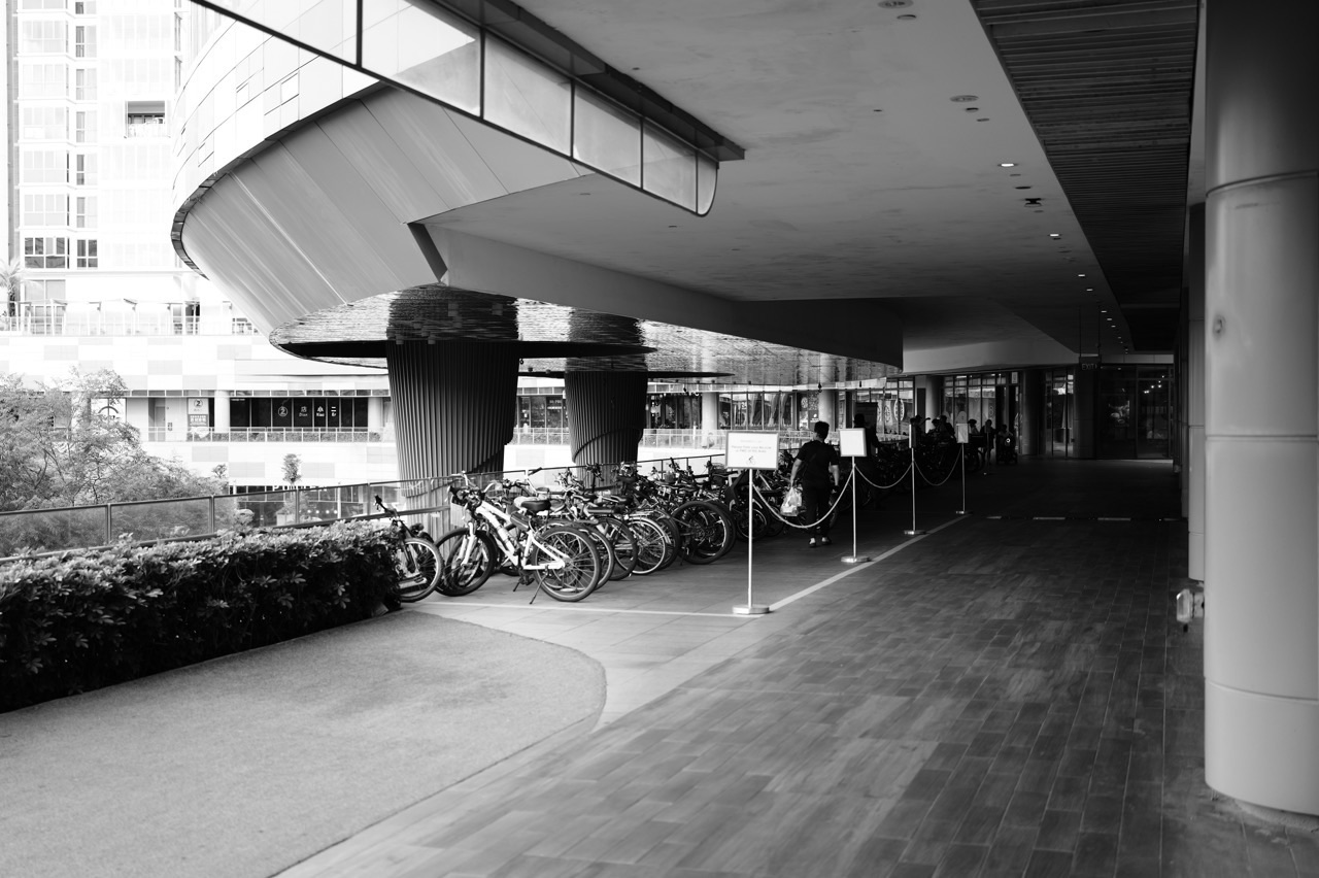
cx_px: 660
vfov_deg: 31.2
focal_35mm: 43
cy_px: 439
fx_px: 1575
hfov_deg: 45.5
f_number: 2
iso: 100
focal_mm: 43
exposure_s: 1/125
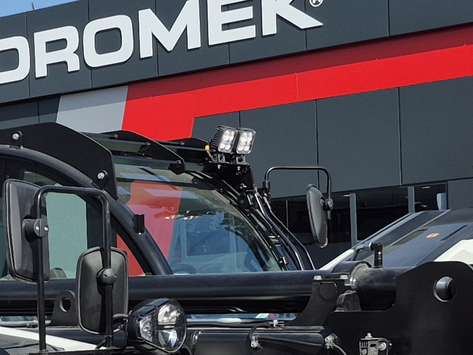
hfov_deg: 16.0
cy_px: 409
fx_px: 1639
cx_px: -49
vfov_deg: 12.1
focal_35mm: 120
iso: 25
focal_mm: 5.4
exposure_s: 1/2560
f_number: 1.8
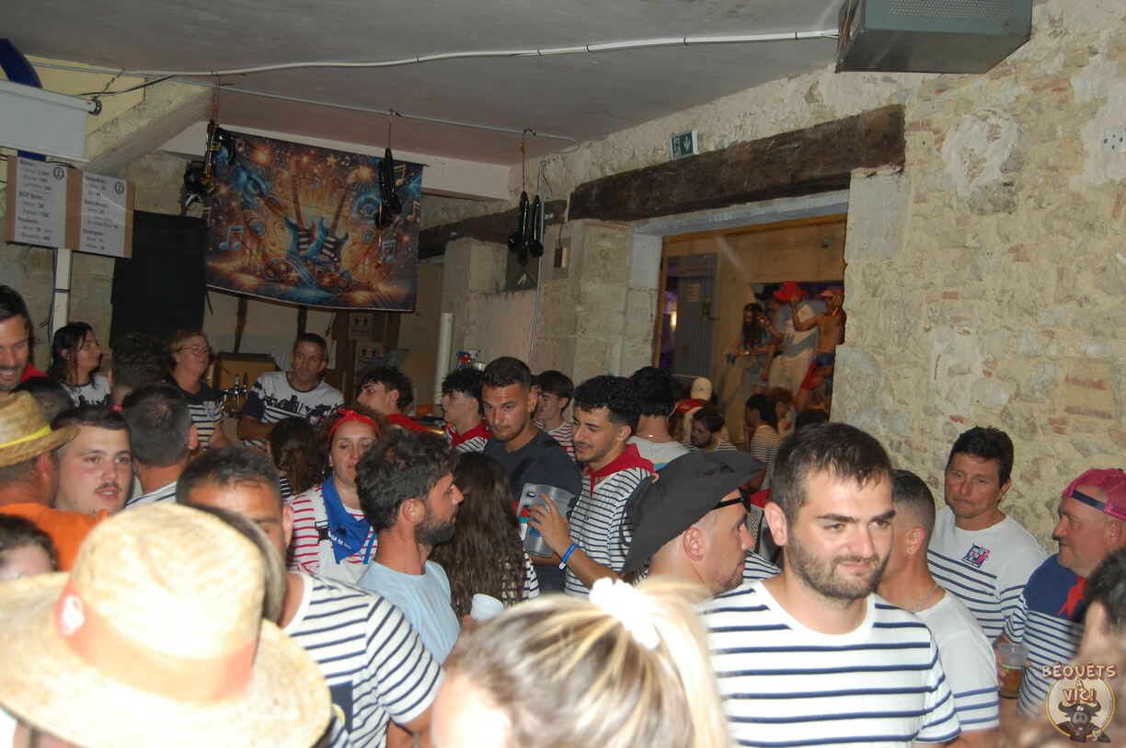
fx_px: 1125
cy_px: 374
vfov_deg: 36.8
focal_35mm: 36
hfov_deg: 53.2
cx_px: 563
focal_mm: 24
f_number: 4
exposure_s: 1/60
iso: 400
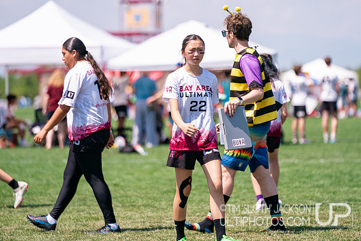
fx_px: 2372
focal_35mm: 237
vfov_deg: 5.8
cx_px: 201
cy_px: 99
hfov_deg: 8.7
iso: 320
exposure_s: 1/4000
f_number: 3.2
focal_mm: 200
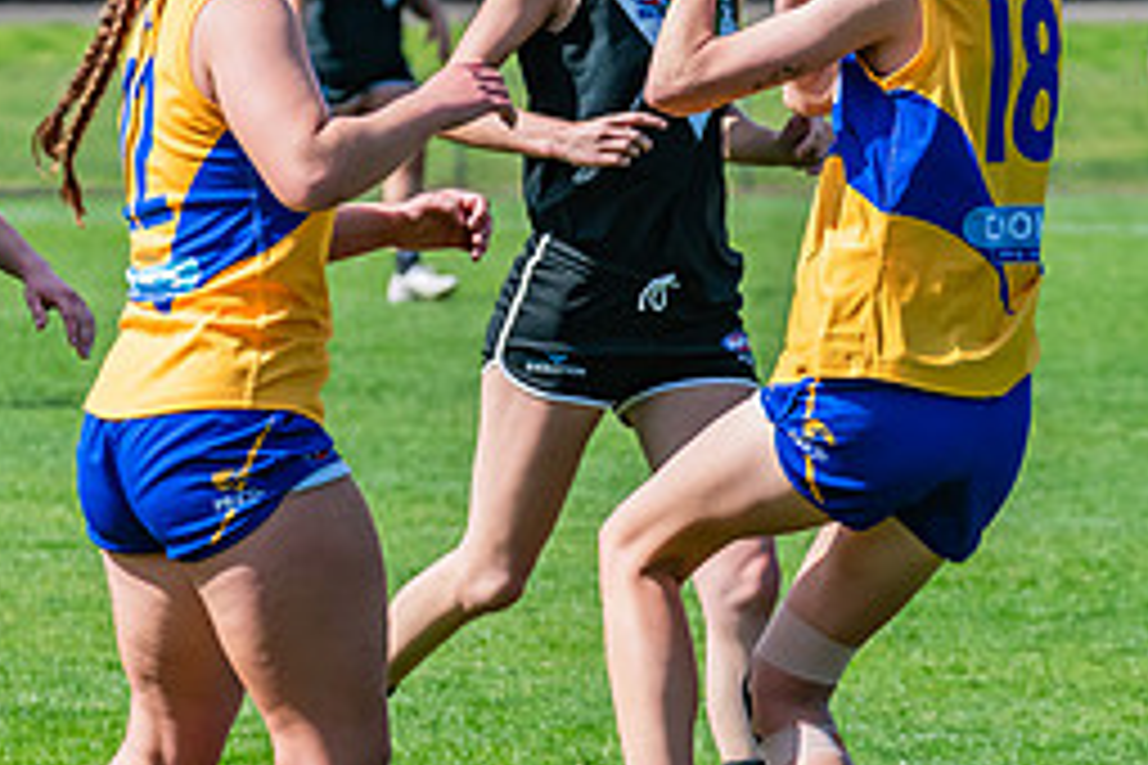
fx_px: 17506
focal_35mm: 549
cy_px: 323
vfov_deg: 2.5
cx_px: 841
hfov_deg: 3.8
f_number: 9
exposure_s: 1/1600
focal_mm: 210
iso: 800
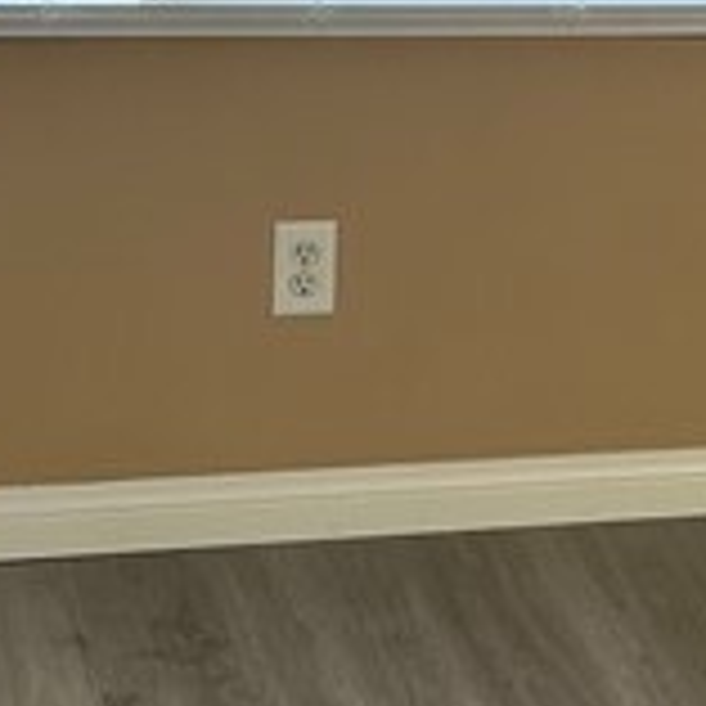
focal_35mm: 138
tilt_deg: -12.2
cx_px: 1016
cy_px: 130
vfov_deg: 12.6
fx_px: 3184
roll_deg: -5.2
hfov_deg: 12.1
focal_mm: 6.86
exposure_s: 1/211
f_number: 1.78
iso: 80
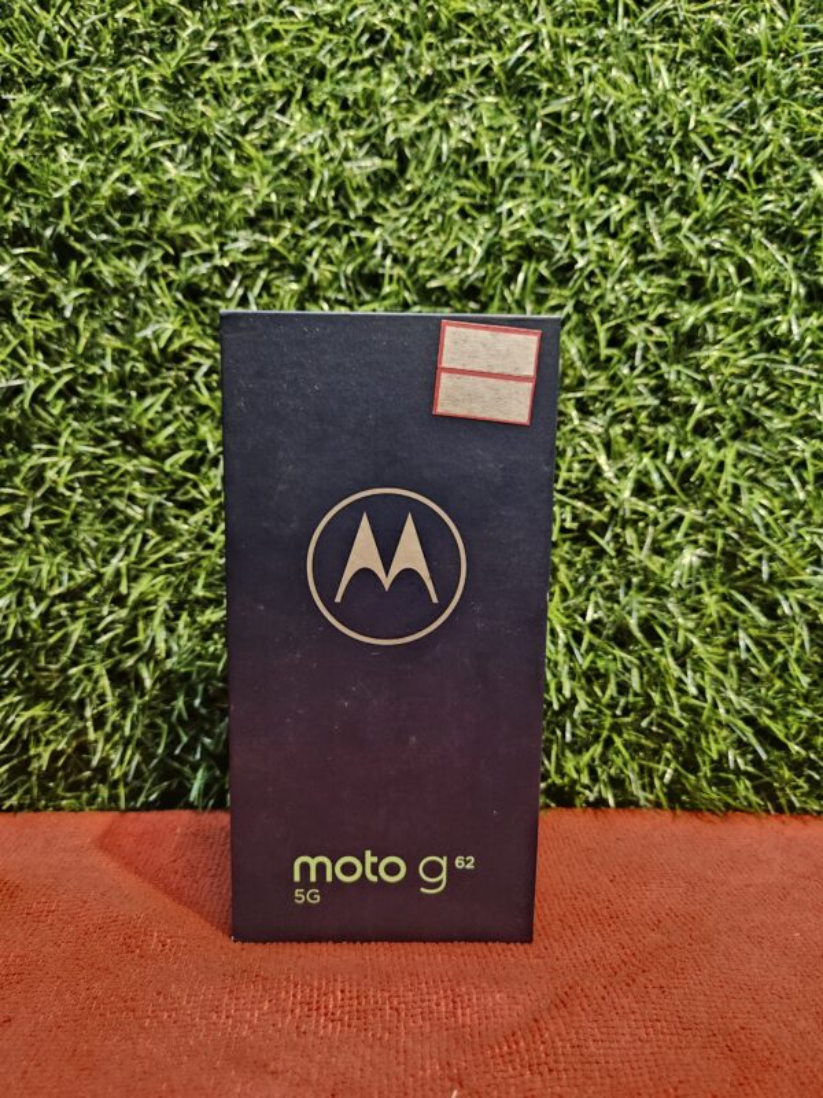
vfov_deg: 73.9
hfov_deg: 58.9
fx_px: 729
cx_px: 412
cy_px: 549
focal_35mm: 23
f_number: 1.8
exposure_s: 1/50
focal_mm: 5.4
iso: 640
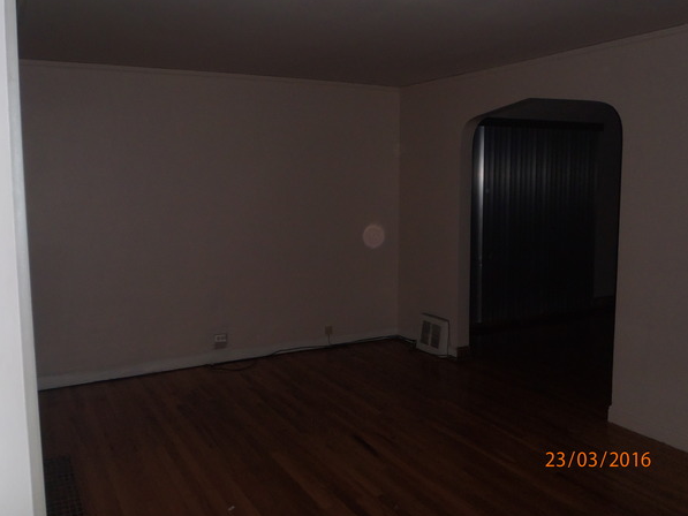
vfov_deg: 46.8
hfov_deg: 59.9
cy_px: 242
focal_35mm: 30
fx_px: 596
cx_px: 327
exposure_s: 1/30
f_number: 3.5
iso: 125
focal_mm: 5
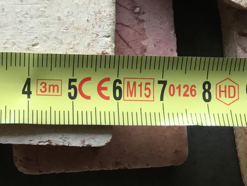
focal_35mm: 74
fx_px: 528
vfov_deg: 19.5
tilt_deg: -84.4
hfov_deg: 25.6
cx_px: 30
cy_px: 18
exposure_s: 1/33
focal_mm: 3.3
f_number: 2.4
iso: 64
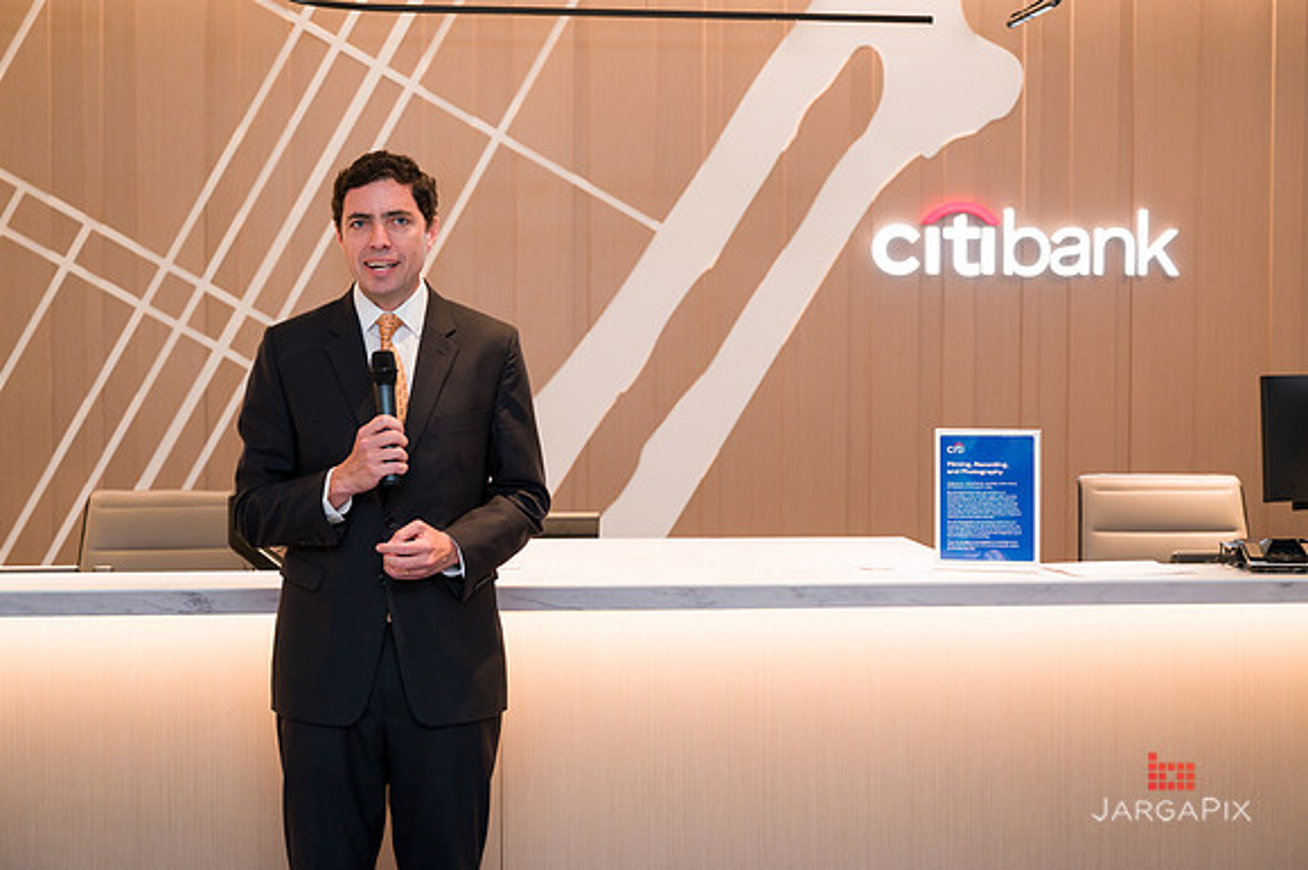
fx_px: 2234
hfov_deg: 32.6
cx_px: 656
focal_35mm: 62
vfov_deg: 22.0
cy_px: 414
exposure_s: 1/200
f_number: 3.5
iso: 640
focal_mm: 58
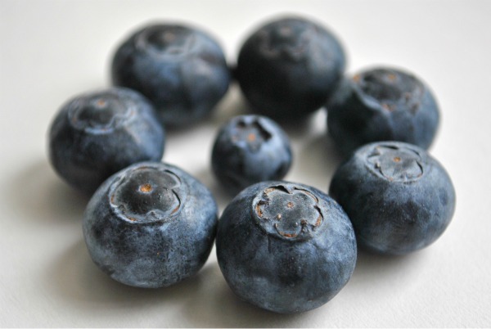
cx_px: 246
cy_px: 164
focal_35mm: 72
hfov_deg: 28.0
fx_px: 983
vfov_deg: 19.0
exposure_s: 1/50
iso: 400
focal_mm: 48
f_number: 5.3
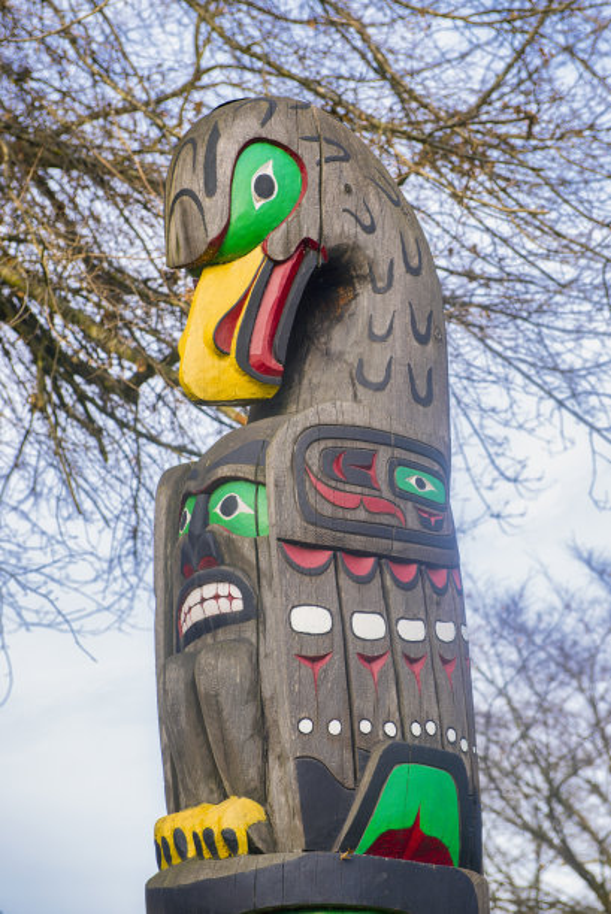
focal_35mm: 70
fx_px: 1779
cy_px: 457
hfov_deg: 19.5
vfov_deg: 28.8
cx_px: 306
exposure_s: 1/125
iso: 200
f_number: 5.6
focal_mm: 70
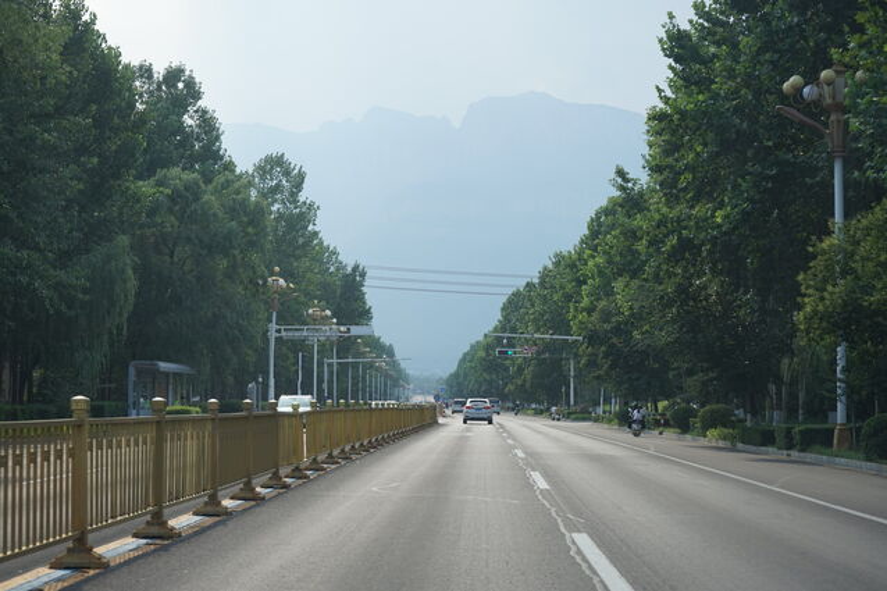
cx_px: 444
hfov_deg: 28.9
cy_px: 296
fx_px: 1724
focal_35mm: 70
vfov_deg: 19.4
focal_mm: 70
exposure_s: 1/200
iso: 100
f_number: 6.3
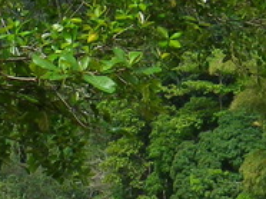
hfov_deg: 10.9
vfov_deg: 8.1
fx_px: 1389
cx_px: 142
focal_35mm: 181
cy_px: 215
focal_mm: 5
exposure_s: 1/80
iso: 80
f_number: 8.3
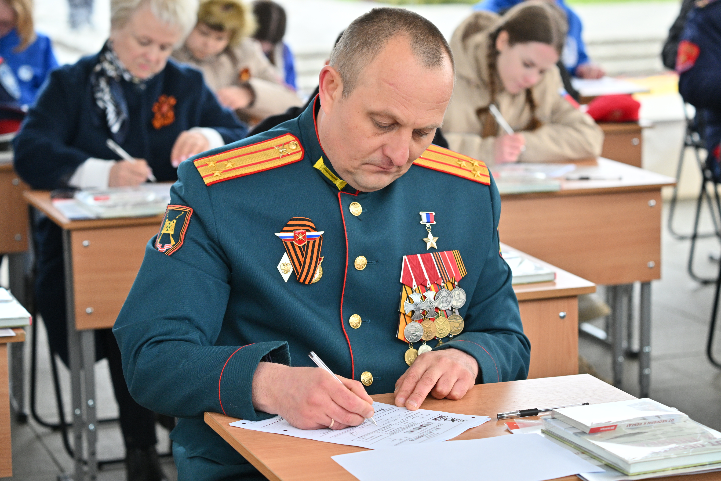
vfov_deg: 13.7
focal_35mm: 100
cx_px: 360
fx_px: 2003
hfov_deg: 20.4
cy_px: 240
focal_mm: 100
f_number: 5.6
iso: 1250
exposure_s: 1/1000
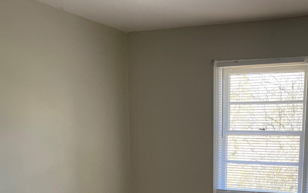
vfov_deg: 24.3
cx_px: 239
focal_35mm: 50
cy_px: 207
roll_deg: -0.7
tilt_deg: -11.2
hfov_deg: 39.0
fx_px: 420
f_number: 1.6
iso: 100
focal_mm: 5.1
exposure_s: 1/121
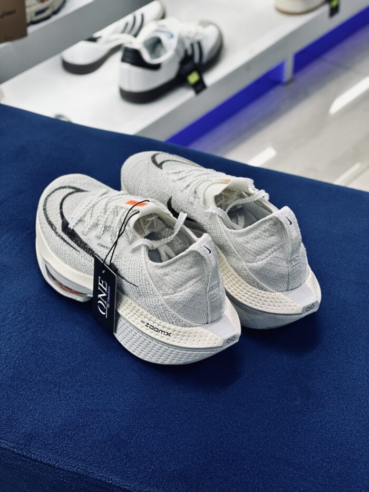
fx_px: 1094
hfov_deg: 19.1
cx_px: 184
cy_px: 246
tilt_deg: -37.1
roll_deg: -1.1
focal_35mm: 77
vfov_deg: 25.3
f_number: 2.8
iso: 100
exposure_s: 1/100
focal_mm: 9
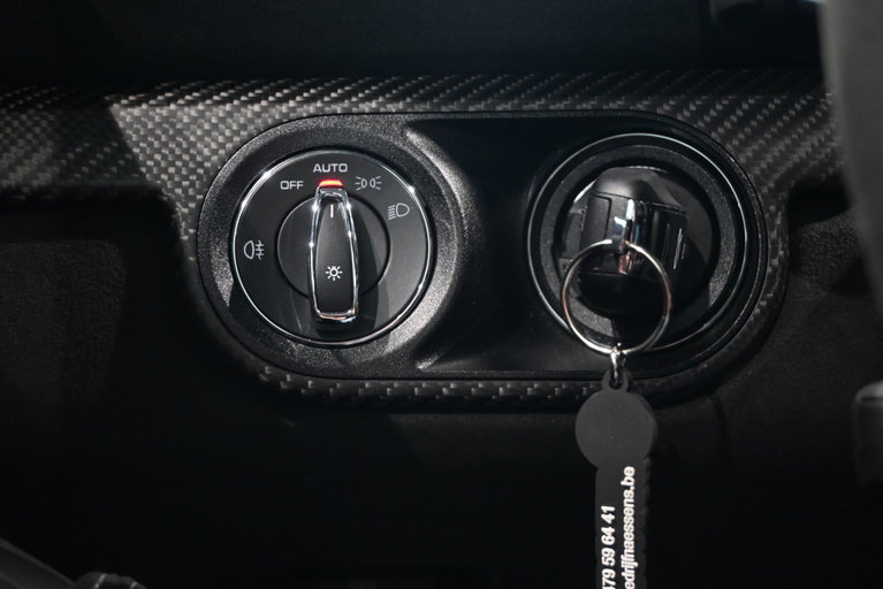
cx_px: 442
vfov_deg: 27.7
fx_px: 1196
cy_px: 294
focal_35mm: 49
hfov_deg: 40.5
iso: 2200
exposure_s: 1/50
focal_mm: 32.5
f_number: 5
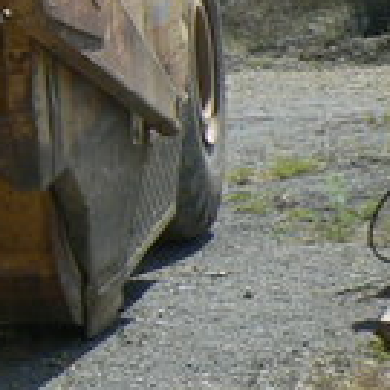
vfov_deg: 9.2
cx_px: -662
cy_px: -6
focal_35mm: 188
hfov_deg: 8.3
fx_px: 2396
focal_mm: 6
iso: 80
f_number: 4.5
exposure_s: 1/400
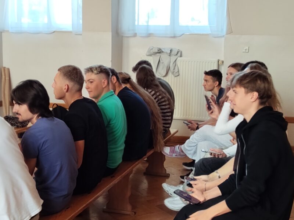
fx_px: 450
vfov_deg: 27.5
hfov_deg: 36.2
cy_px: 110
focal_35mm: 53
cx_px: 147
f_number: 2
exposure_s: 1/50
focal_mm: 2.78
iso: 80
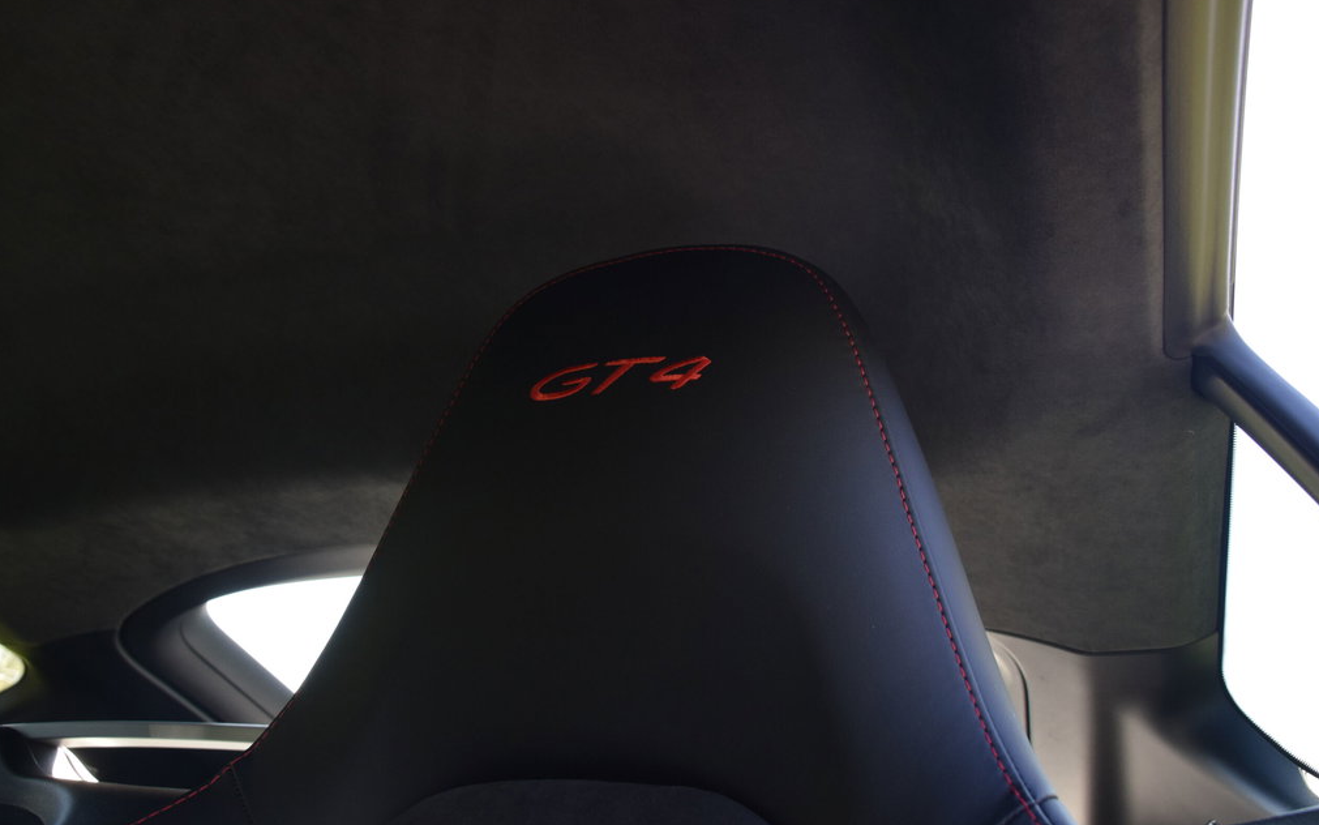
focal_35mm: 33
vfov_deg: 38.8
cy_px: 437
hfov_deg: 58.9
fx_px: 1169
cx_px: 660
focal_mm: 21
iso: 800
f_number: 5.6
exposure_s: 1/250
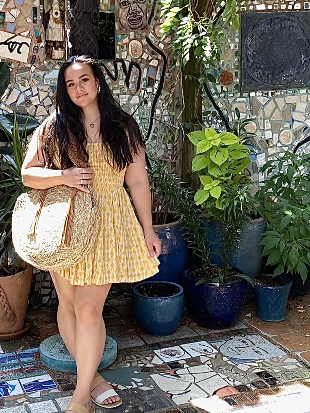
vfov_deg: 46.5
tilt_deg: -6.2
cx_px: 95
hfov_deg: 35.5
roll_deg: +2.5
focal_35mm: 40
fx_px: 478
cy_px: 159
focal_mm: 4.25
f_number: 1.8
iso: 32
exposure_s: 1/120
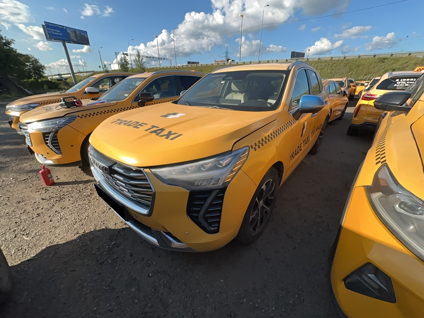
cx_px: 212
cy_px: 159
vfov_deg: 85.7
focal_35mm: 14
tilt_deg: -24.1
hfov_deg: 102.1
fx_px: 171
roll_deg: +0.3
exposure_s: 1/1200
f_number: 2.2
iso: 32
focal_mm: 2.22
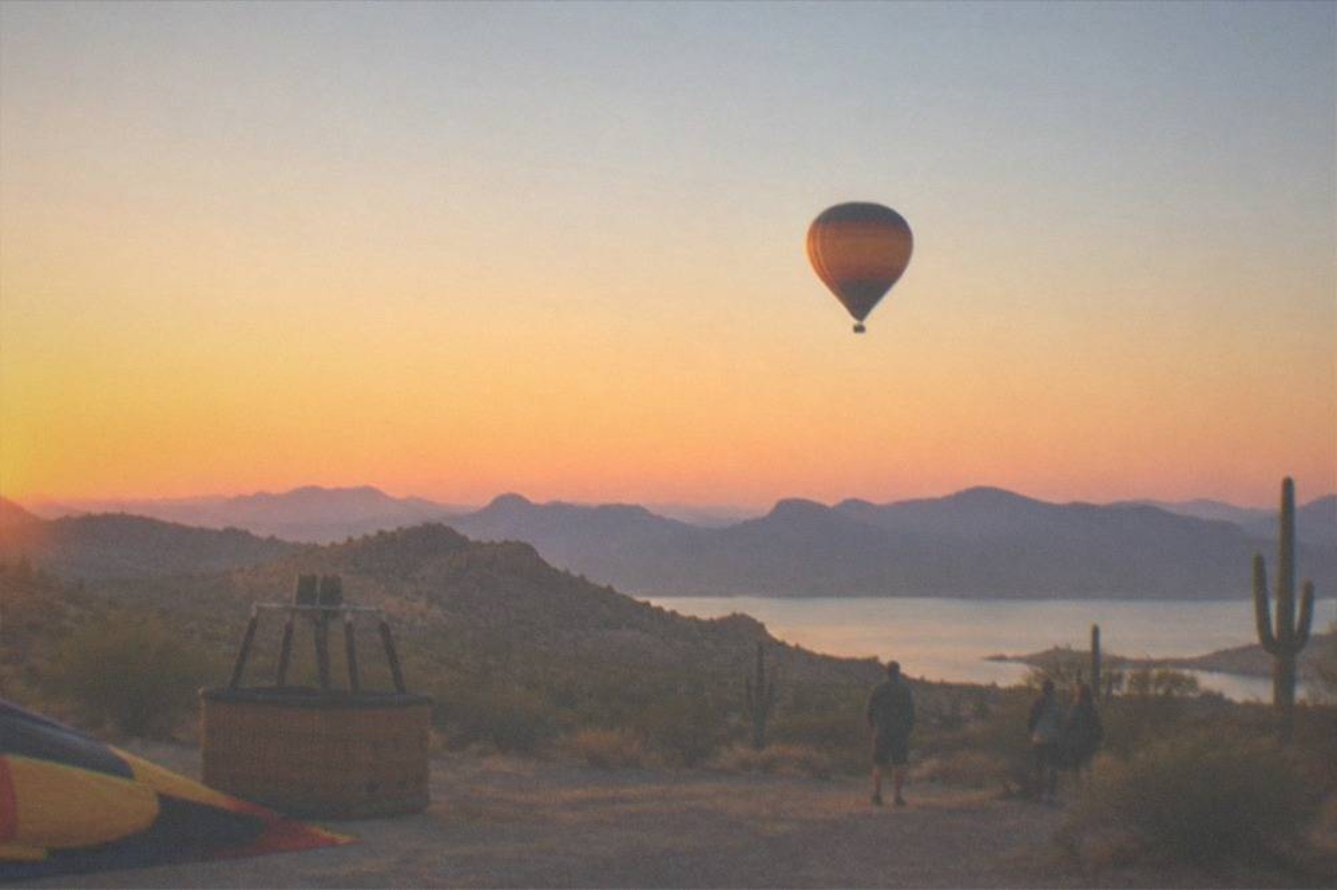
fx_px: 1374
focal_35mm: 37
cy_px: 445
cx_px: 668
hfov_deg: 51.9
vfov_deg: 35.9
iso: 160
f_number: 7.1
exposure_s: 1/640
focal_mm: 37
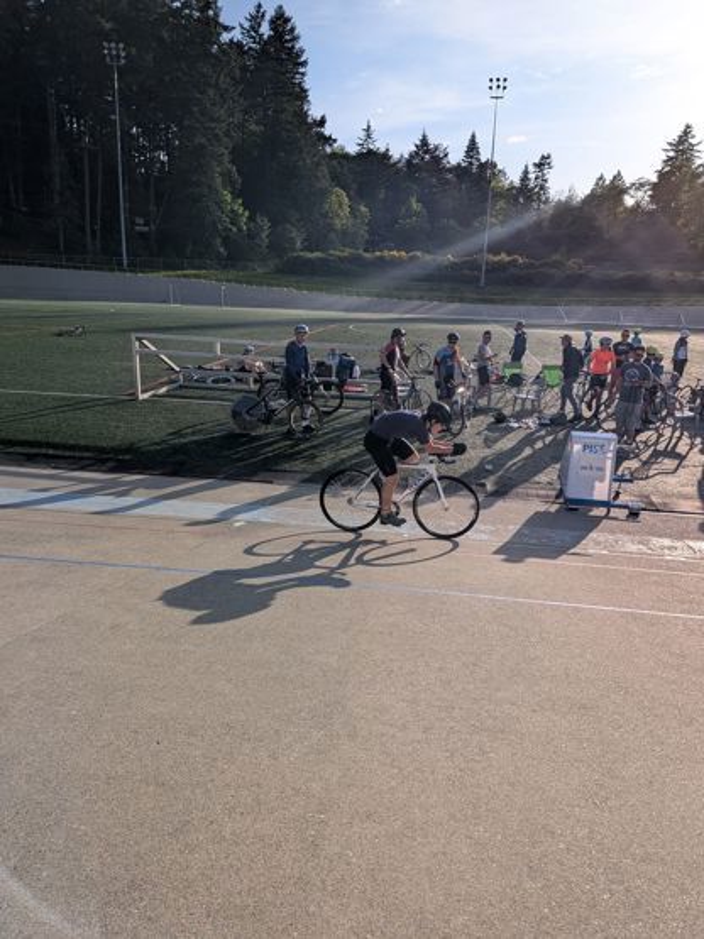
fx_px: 651
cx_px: 352
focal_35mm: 24
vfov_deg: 71.6
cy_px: 470
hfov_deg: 56.8
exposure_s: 1/1949
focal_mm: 4.53
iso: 26
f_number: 1.7
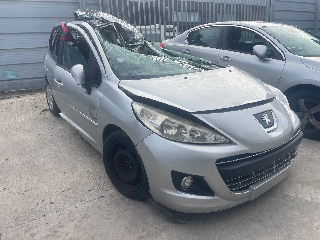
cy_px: 120
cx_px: 160
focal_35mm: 26
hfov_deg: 67.3
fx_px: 240
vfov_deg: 53.1
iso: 32
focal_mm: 4.2
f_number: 1.6
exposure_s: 1/1276
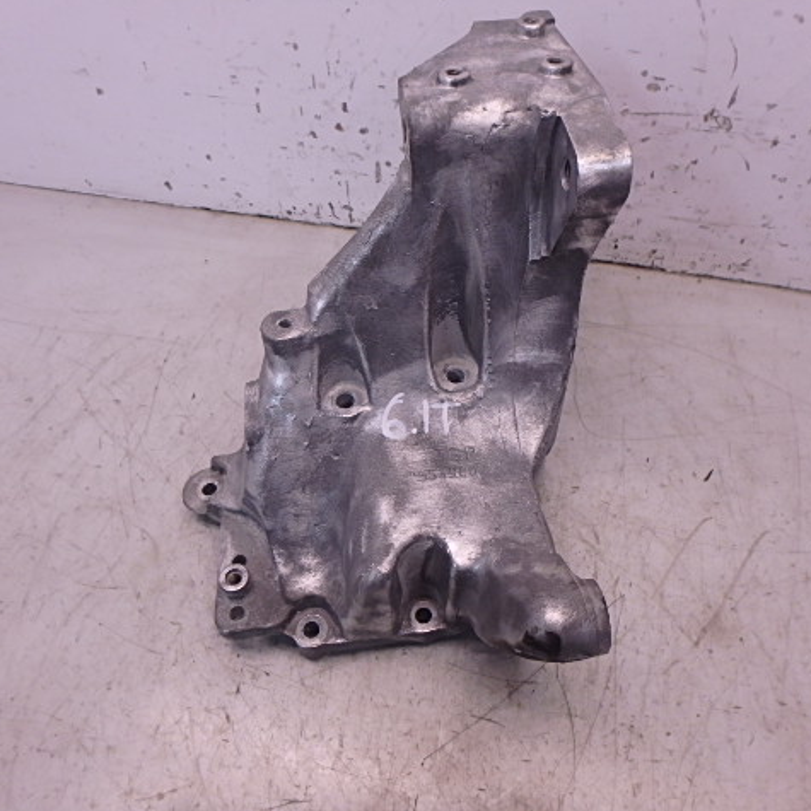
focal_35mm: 25
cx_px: 410
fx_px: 663
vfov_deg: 62.9
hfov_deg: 62.9
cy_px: 403
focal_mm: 3.7
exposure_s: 1/50
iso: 200
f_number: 3.5
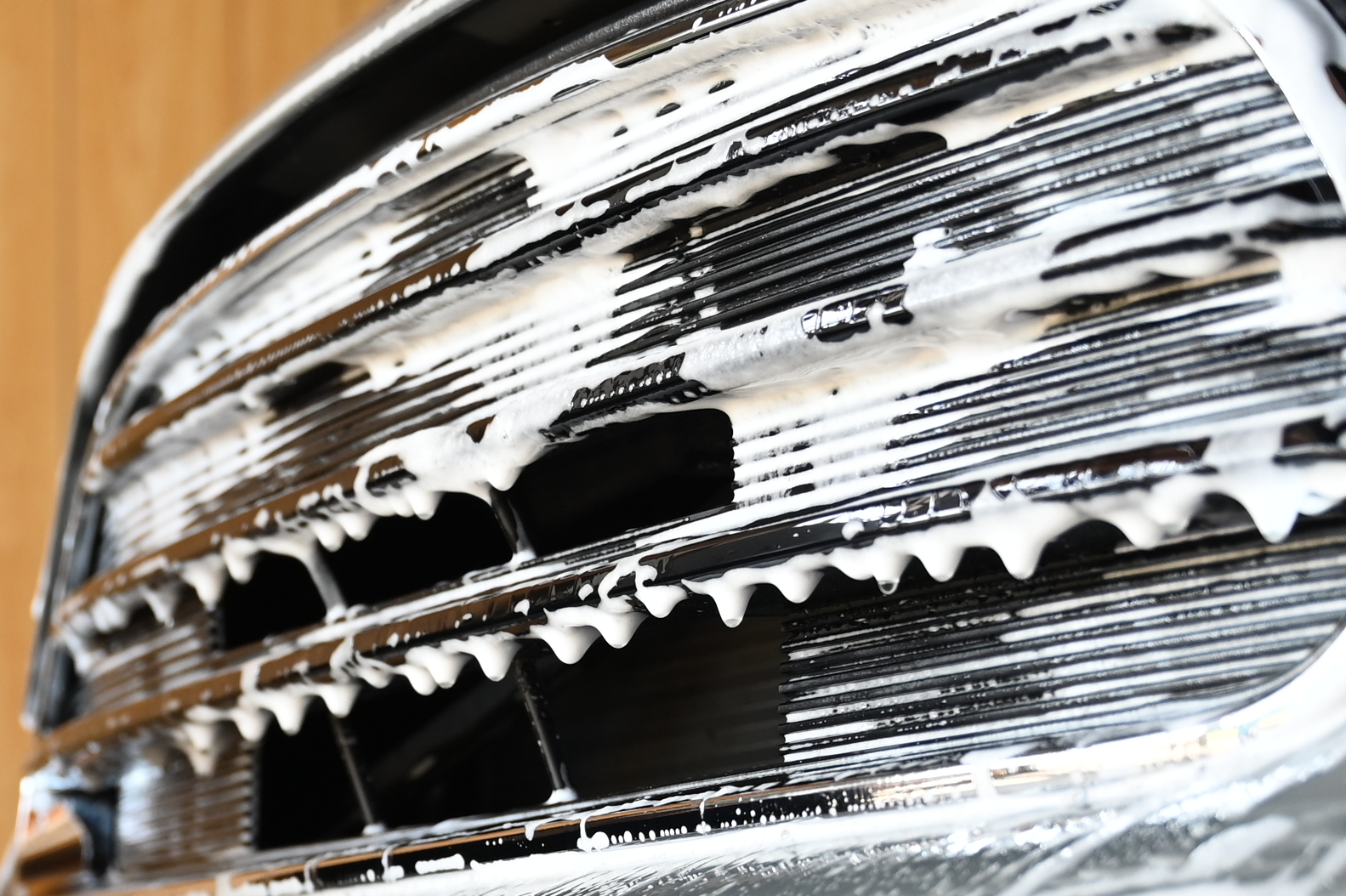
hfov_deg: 16.3
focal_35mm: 123
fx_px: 4597
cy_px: 1103
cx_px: -61
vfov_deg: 10.9
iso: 400
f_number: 4
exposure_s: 1/125
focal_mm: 43
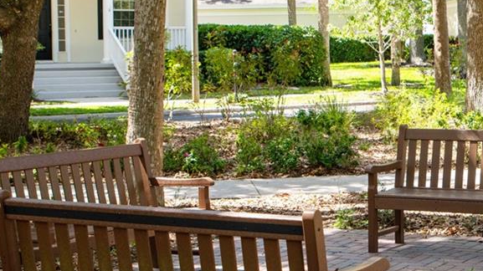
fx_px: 1191
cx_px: 462
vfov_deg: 13.0
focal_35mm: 93
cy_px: 94
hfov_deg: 22.2
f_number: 4.5
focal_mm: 32
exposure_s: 1/250
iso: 200
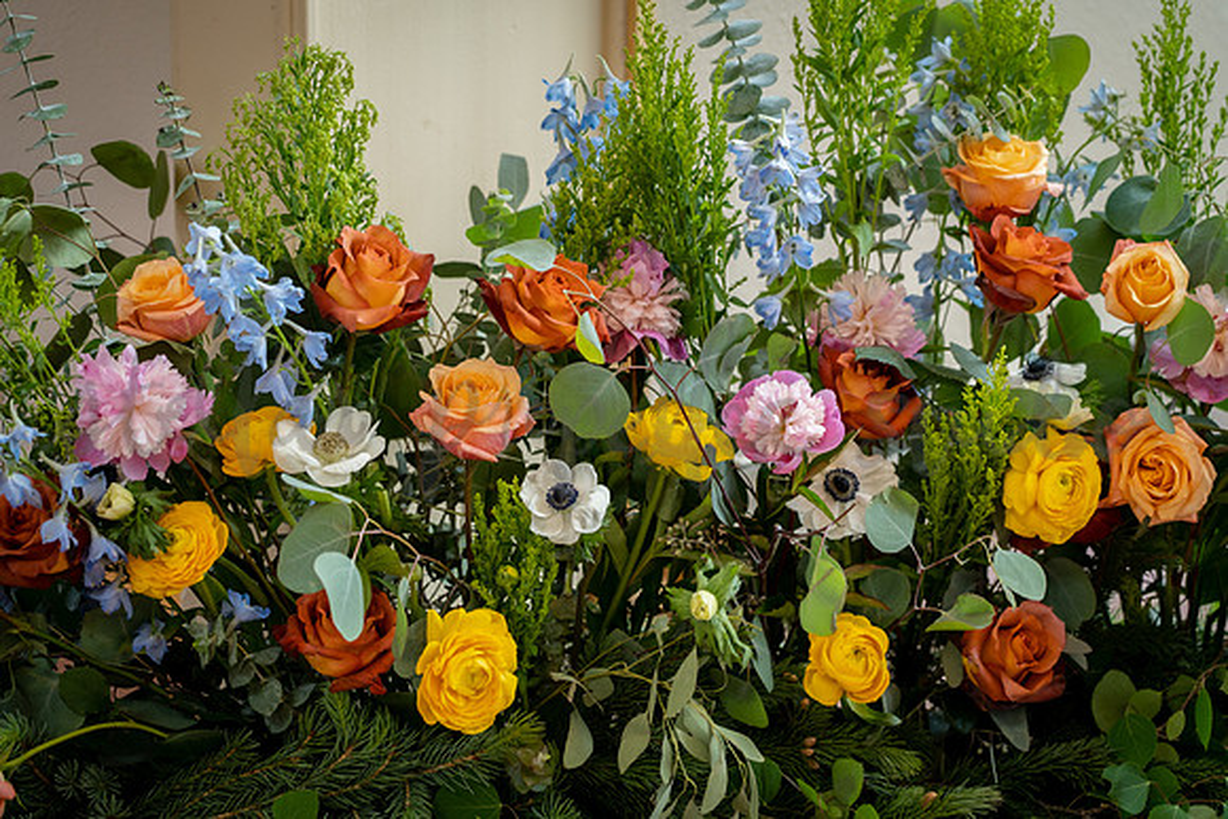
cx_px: 614
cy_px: 410
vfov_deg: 13.0
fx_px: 3582
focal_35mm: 105
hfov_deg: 19.5
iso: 640
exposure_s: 1/125
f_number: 4
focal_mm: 105
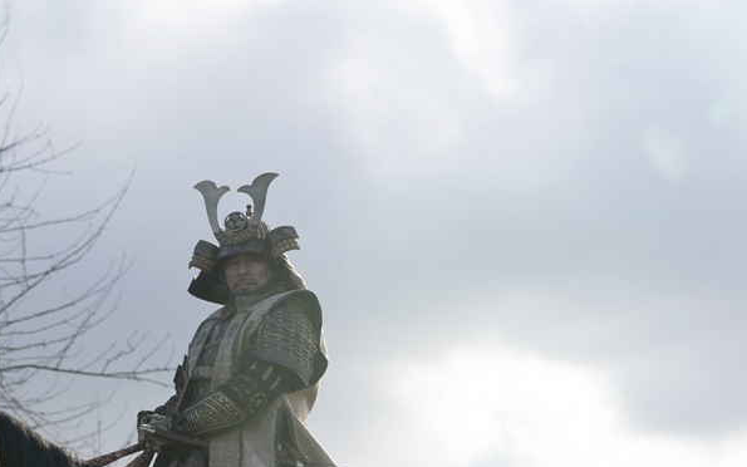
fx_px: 3767
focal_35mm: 185
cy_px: 481
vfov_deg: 7.1
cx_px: 237
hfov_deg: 11.3
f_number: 5
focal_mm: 90
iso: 1000
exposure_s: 1/2500
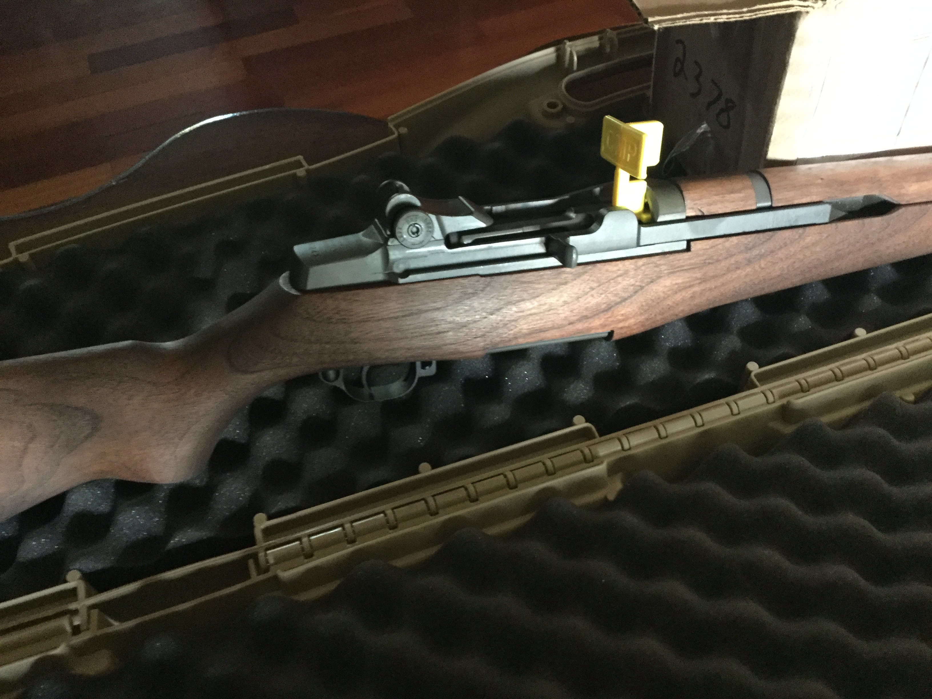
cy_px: 350
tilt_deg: -53.6
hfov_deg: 58.4
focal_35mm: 31
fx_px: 835
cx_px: 466
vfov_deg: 45.4
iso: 400
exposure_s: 1/15
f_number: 2.4
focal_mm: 3.3
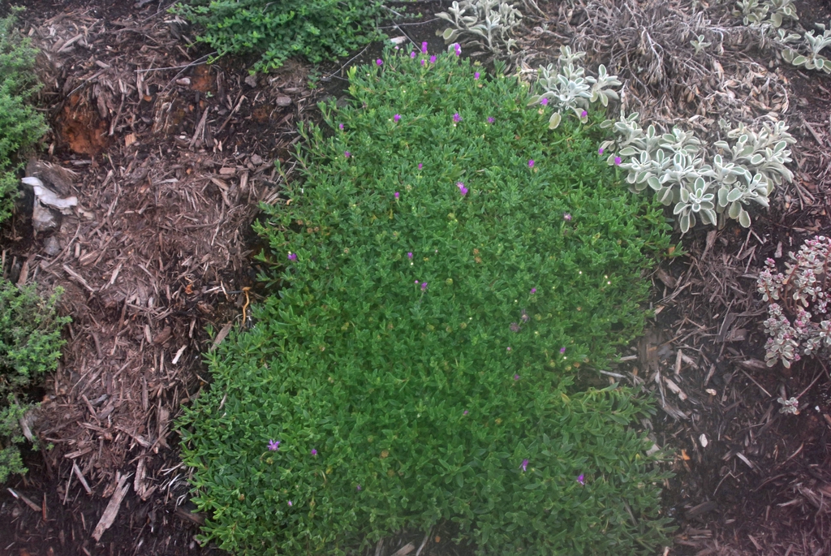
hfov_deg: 46.4
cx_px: 416
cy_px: 278
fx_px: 970
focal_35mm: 42
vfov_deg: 32.0
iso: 400
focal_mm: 28
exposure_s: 1/80
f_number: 4.5
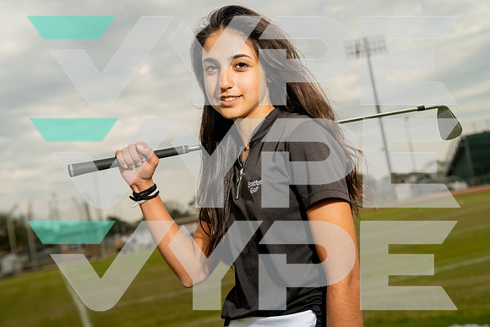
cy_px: 164
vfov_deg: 28.1
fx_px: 653
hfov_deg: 41.1
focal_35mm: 48
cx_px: 245
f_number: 4.5
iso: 250
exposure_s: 1/250
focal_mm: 48
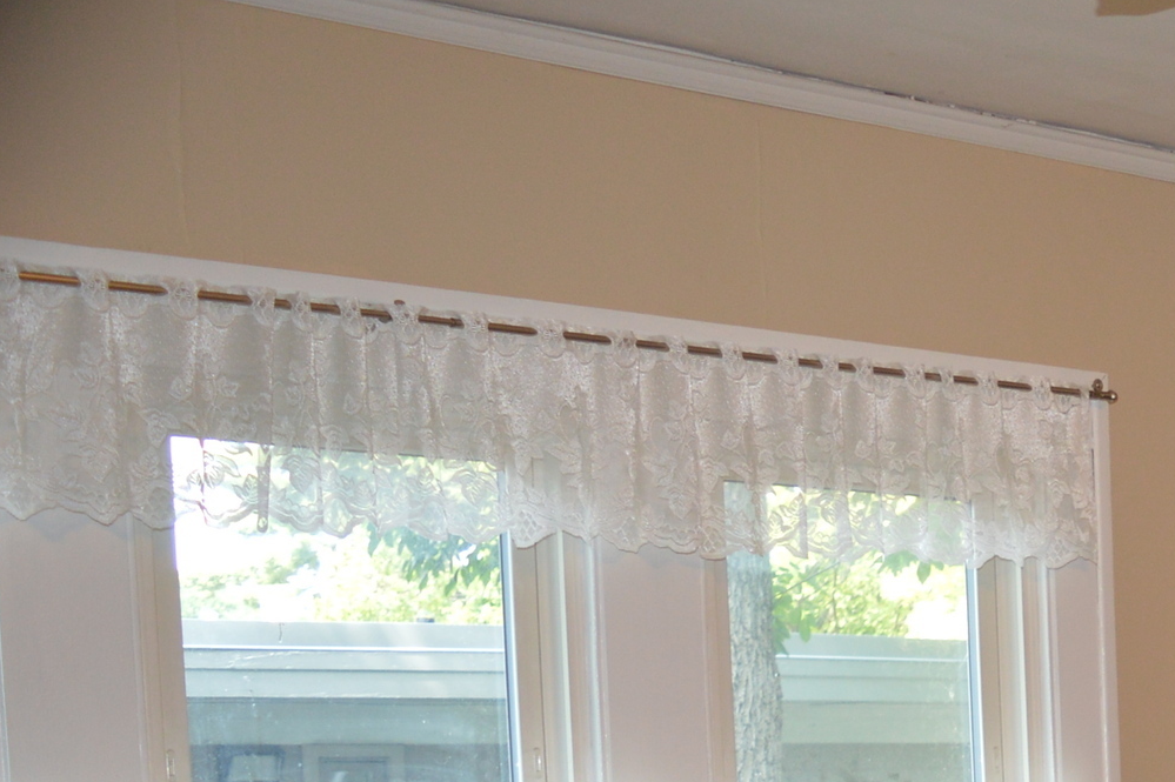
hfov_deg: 20.9
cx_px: 1753
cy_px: 1172
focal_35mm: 83
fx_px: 2708
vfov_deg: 15.2
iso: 400
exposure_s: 1/60
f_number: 3.5
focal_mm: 18
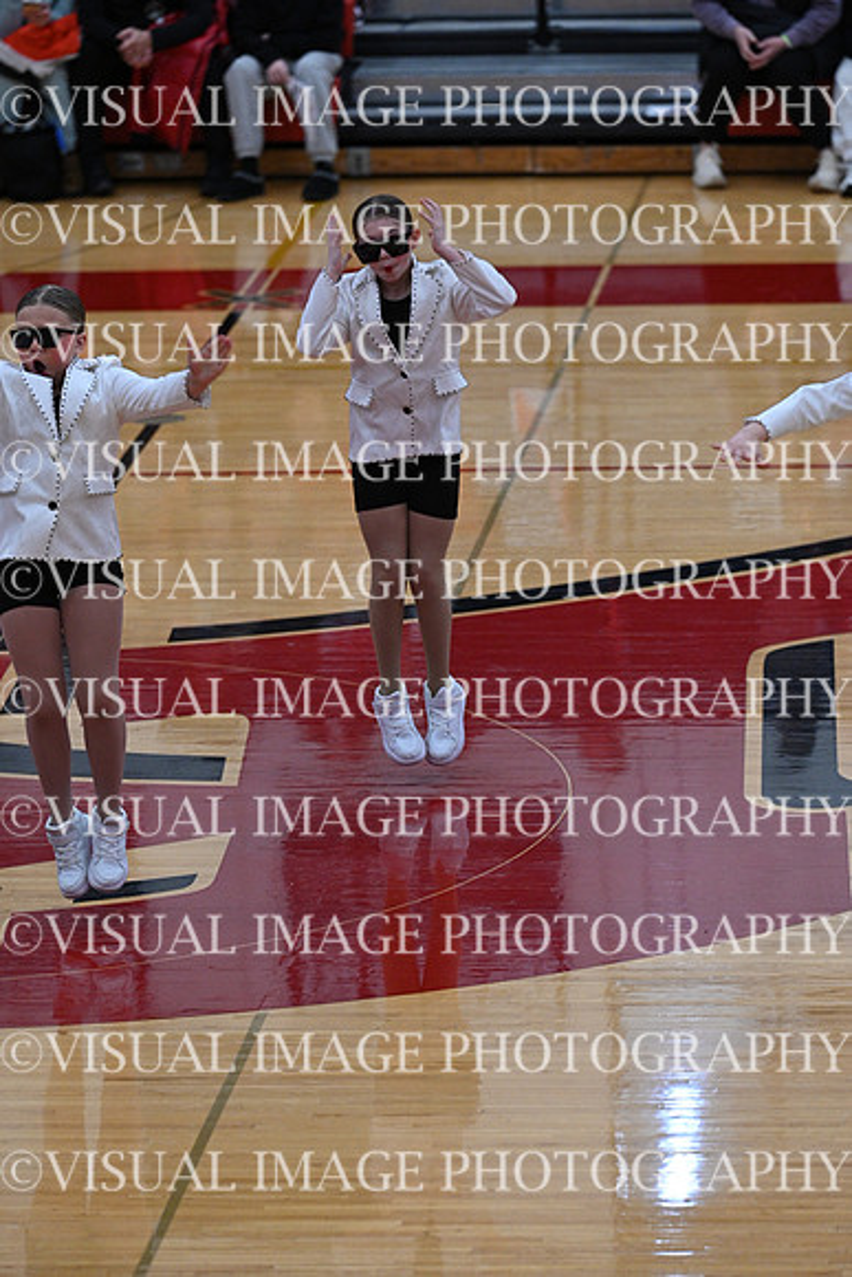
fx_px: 7095
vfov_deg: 10.3
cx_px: 426
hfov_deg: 6.9
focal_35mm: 200
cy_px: 638
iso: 4000
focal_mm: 200
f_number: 4
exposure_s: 1/500
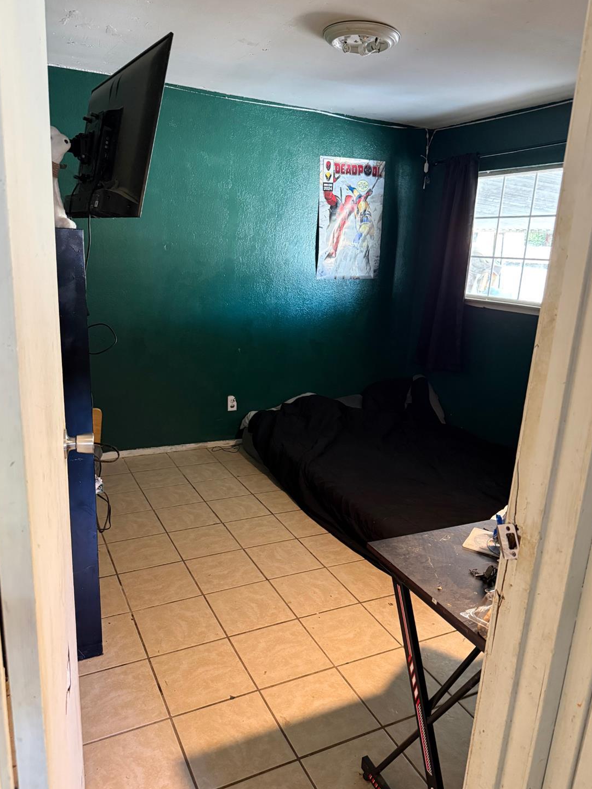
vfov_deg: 69.4
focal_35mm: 25
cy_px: 406
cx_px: 295
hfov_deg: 54.9
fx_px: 570
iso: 640
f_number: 1.78
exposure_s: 1/40
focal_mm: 6.76
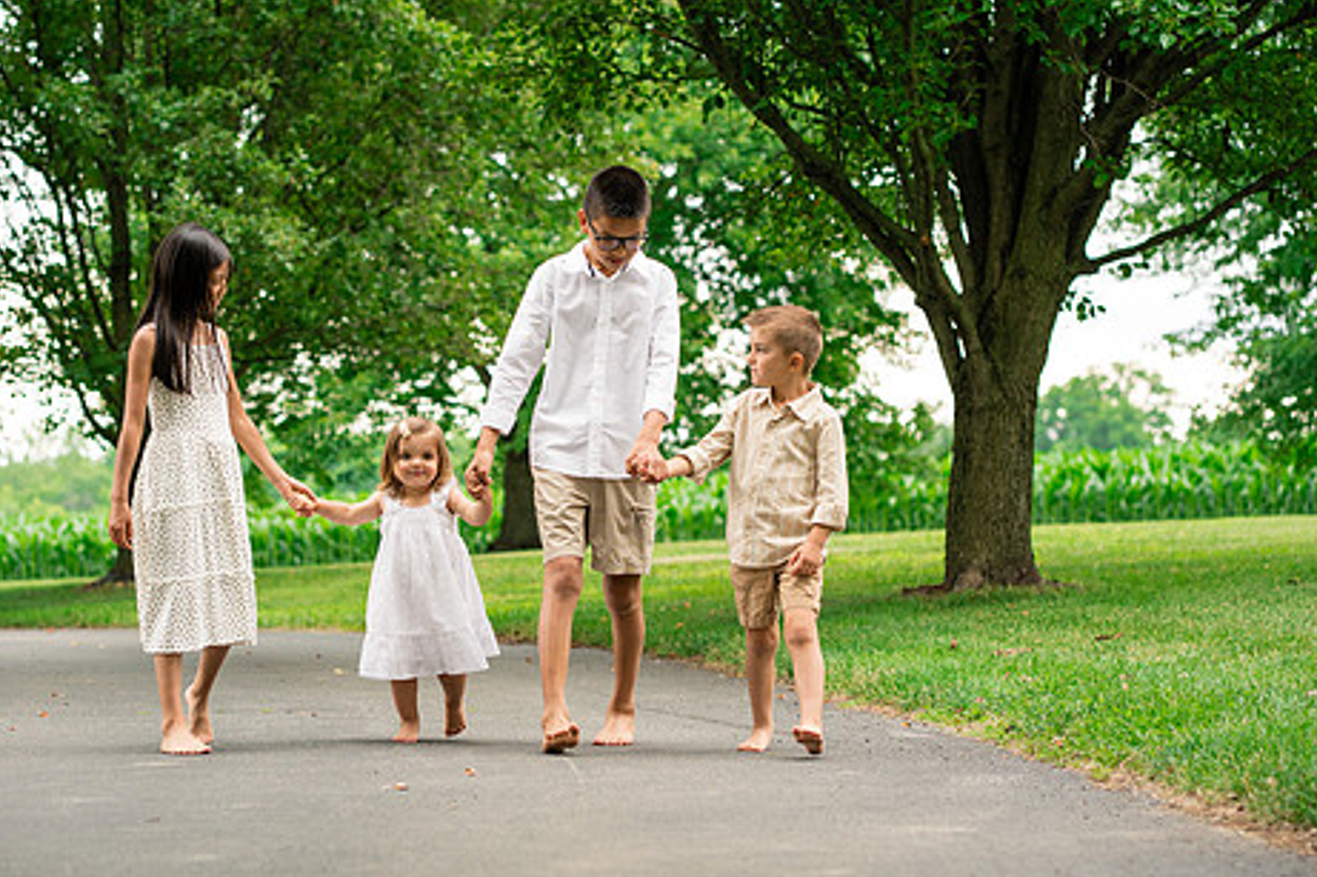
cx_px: 577
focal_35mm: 107
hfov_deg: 19.1
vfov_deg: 12.8
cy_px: 401
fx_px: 3913
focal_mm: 85
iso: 500
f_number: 3.5
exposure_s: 1/500
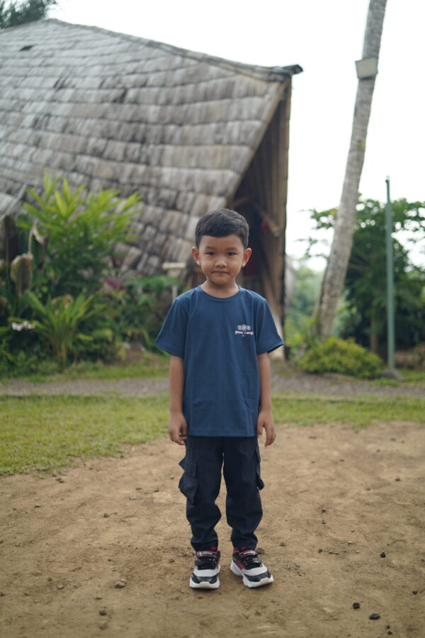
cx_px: 212
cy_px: 319
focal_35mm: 35
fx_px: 620
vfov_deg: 54.4
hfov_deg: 37.9
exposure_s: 1/320
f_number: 1.6
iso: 160
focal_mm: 35
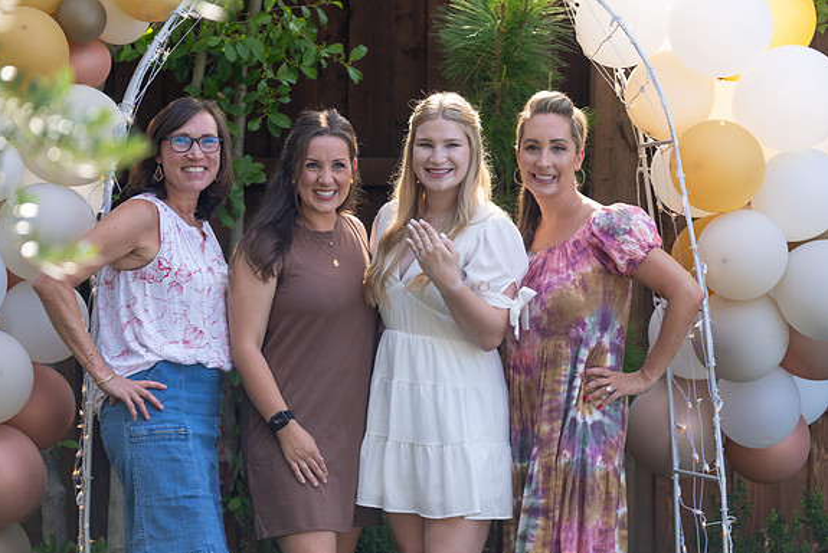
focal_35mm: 119
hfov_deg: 17.2
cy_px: 277
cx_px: 412
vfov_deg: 11.5
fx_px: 2738
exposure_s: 1/250
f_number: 3.5
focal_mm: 118
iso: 100
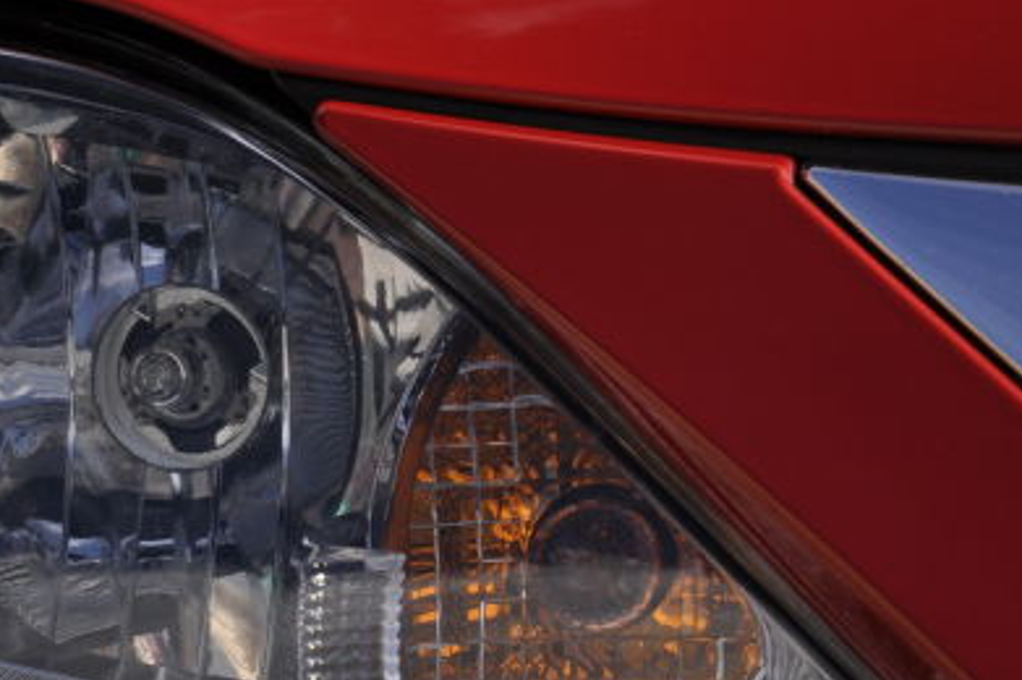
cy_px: 343
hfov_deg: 7.9
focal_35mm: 259
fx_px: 7346
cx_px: -26
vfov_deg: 5.3
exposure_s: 1/400
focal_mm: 66
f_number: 10
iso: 200
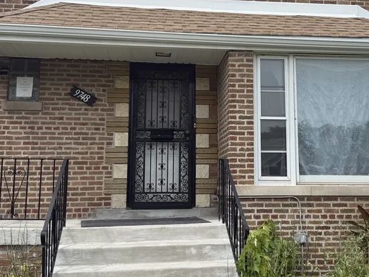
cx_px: 216
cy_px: 119
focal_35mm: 48
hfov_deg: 39.5
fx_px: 512
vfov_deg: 30.2
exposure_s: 1/3425
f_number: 1.78
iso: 80
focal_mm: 6.76
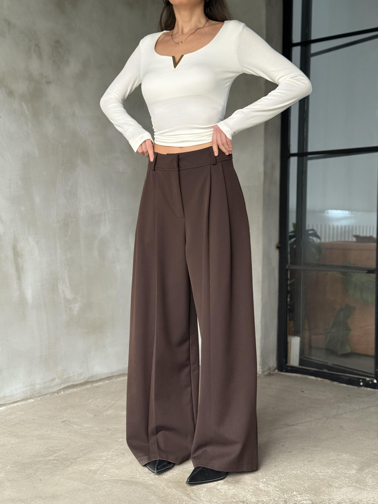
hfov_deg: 30.3
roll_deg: -0.7
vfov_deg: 39.7
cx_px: 189
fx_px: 699
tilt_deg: -2.2
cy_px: 252
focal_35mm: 48
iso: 320
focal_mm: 6.76
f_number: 1.78
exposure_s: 1/40
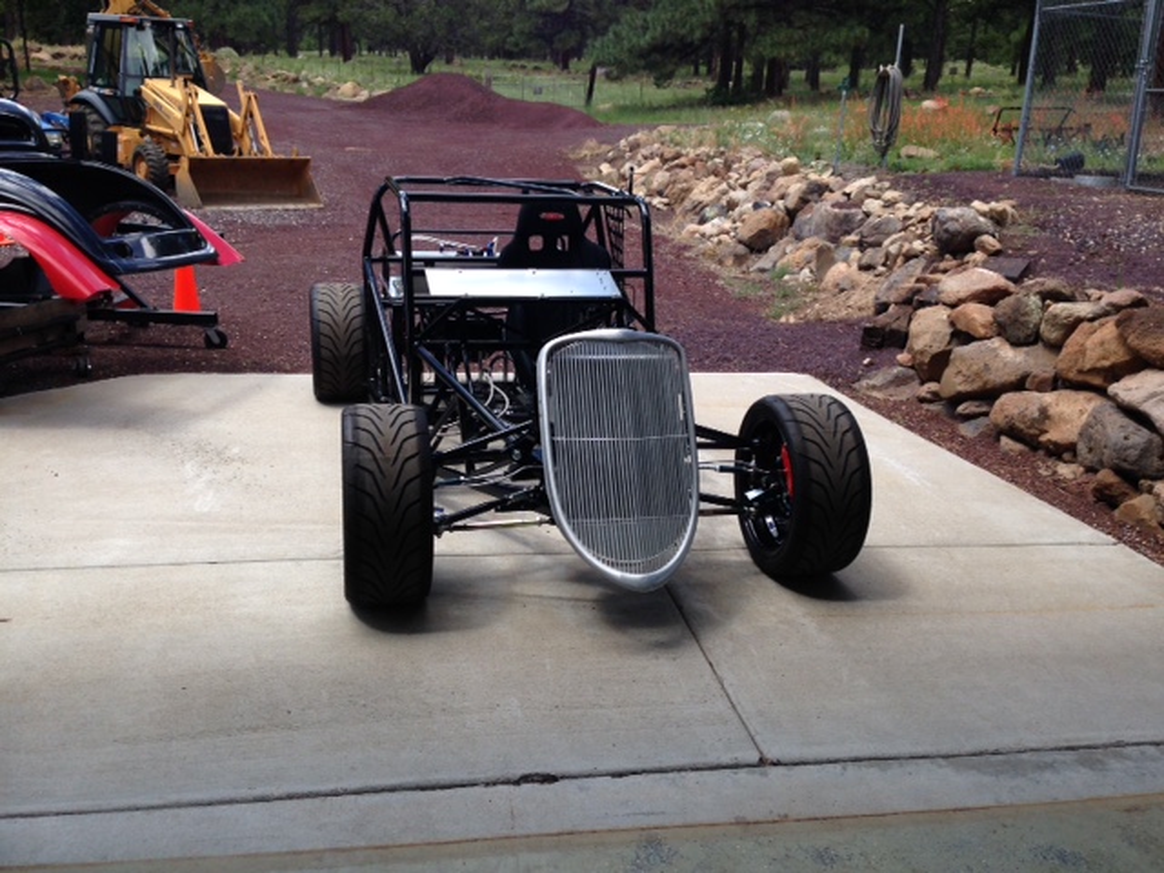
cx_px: 582
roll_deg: -1.2
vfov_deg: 42.9
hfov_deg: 55.4
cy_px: 436
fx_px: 1110
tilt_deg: -15.9
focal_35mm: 33
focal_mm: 4.12
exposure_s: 1/537
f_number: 2.4
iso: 50
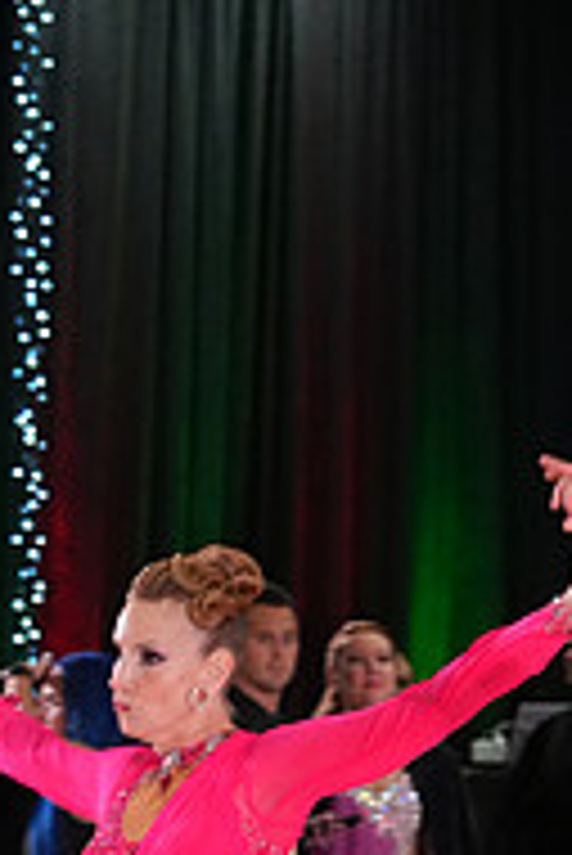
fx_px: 8921
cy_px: 1224
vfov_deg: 5.4
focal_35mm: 375
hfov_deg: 3.7
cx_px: 592
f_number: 5.6
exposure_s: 1/200
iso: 3200
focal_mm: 123
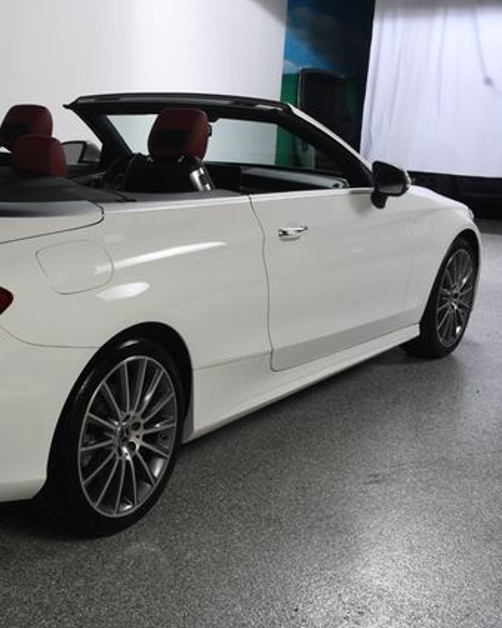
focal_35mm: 51
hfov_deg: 28.5
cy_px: 314
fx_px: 947
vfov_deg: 36.7
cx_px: 47
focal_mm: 24
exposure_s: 1/160
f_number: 13
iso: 100
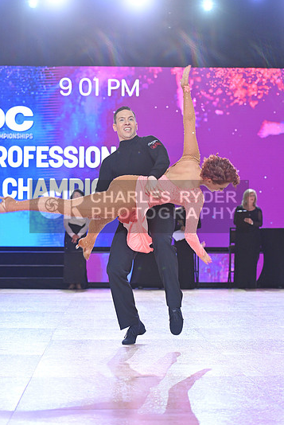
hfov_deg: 15.4
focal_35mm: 89
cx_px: 140
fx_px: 1051
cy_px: 207
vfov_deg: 22.8
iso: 2000
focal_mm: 82
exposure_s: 1/250
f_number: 4
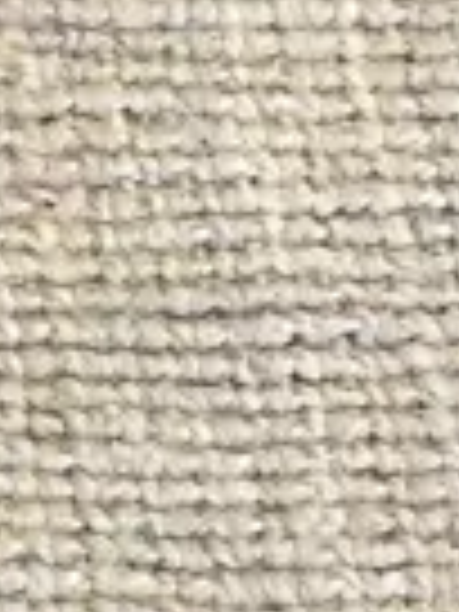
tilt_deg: -56.1
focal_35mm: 219
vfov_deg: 9.0
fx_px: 3872
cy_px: 554
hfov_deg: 6.5
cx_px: -518
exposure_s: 1/17
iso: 50
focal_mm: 4.15
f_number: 2.2
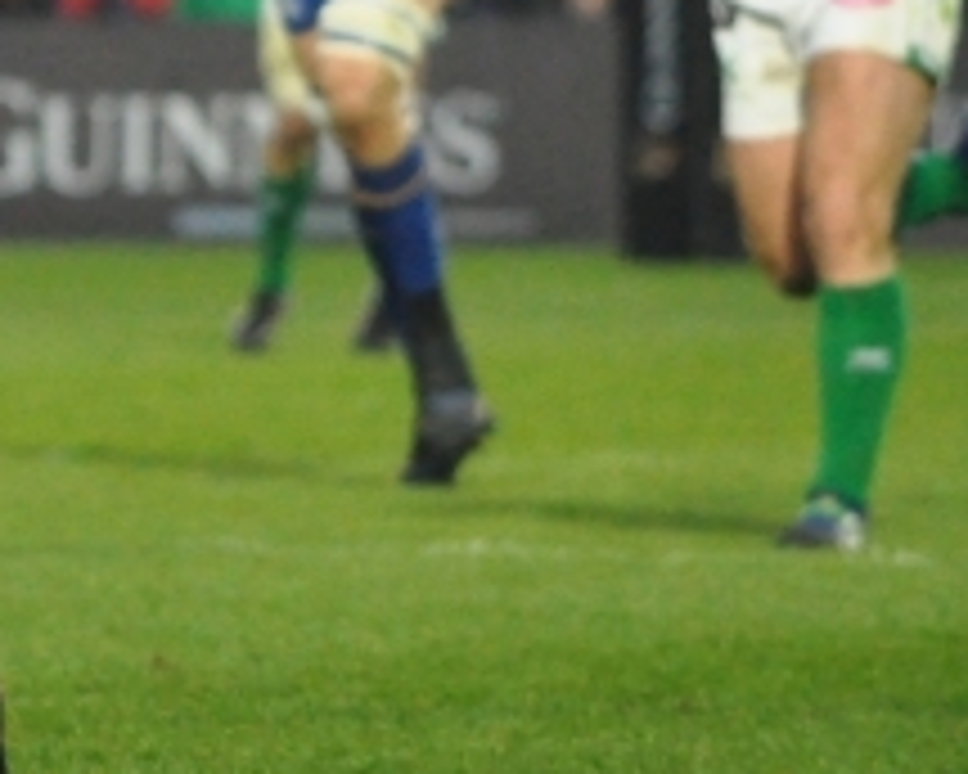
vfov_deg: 1.3
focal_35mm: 1152
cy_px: -322
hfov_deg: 1.7
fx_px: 33004
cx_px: -279
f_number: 5.3
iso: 3200
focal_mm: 220
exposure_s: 1/500
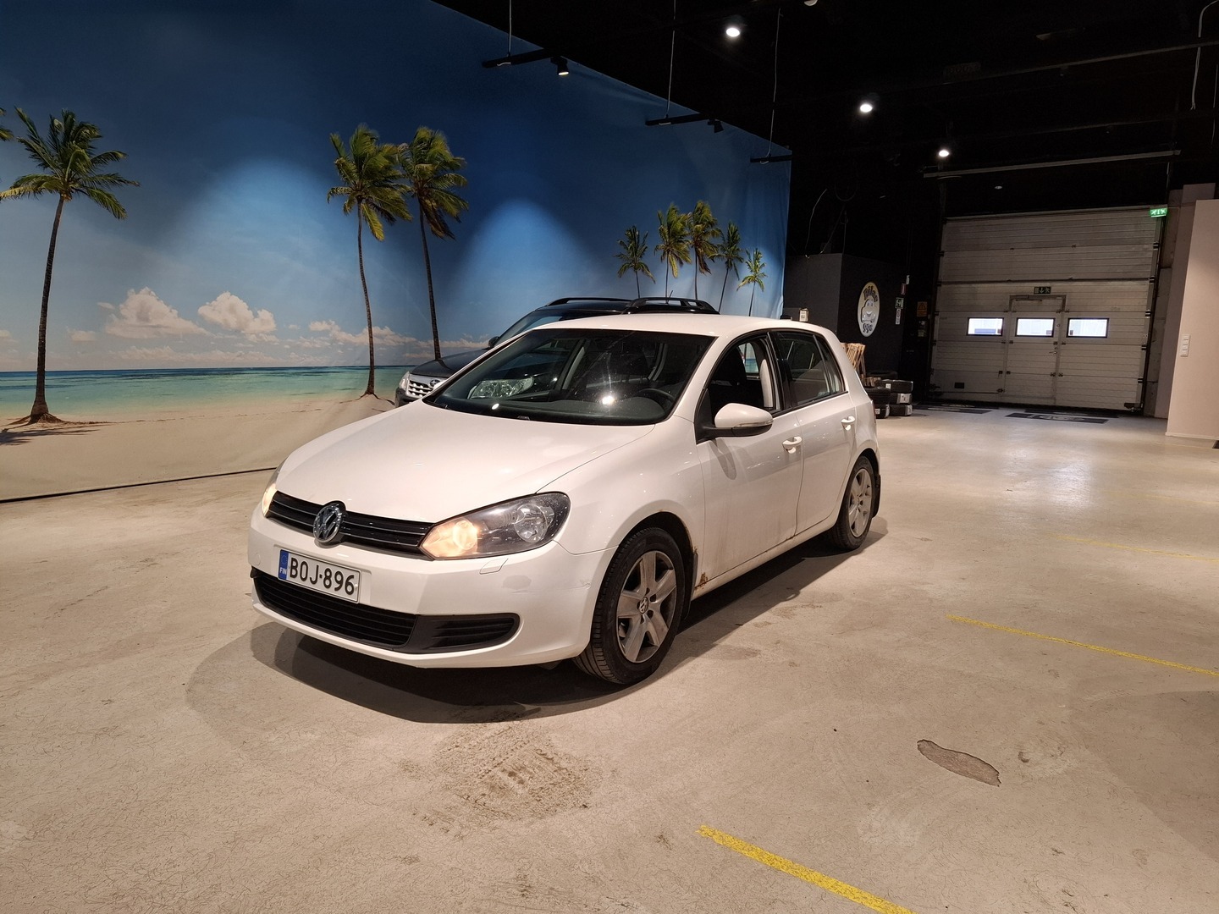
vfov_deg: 58.9
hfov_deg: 73.9
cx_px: 610
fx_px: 810
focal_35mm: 23
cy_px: 457
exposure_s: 1/100
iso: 200
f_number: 1.8
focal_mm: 5.54
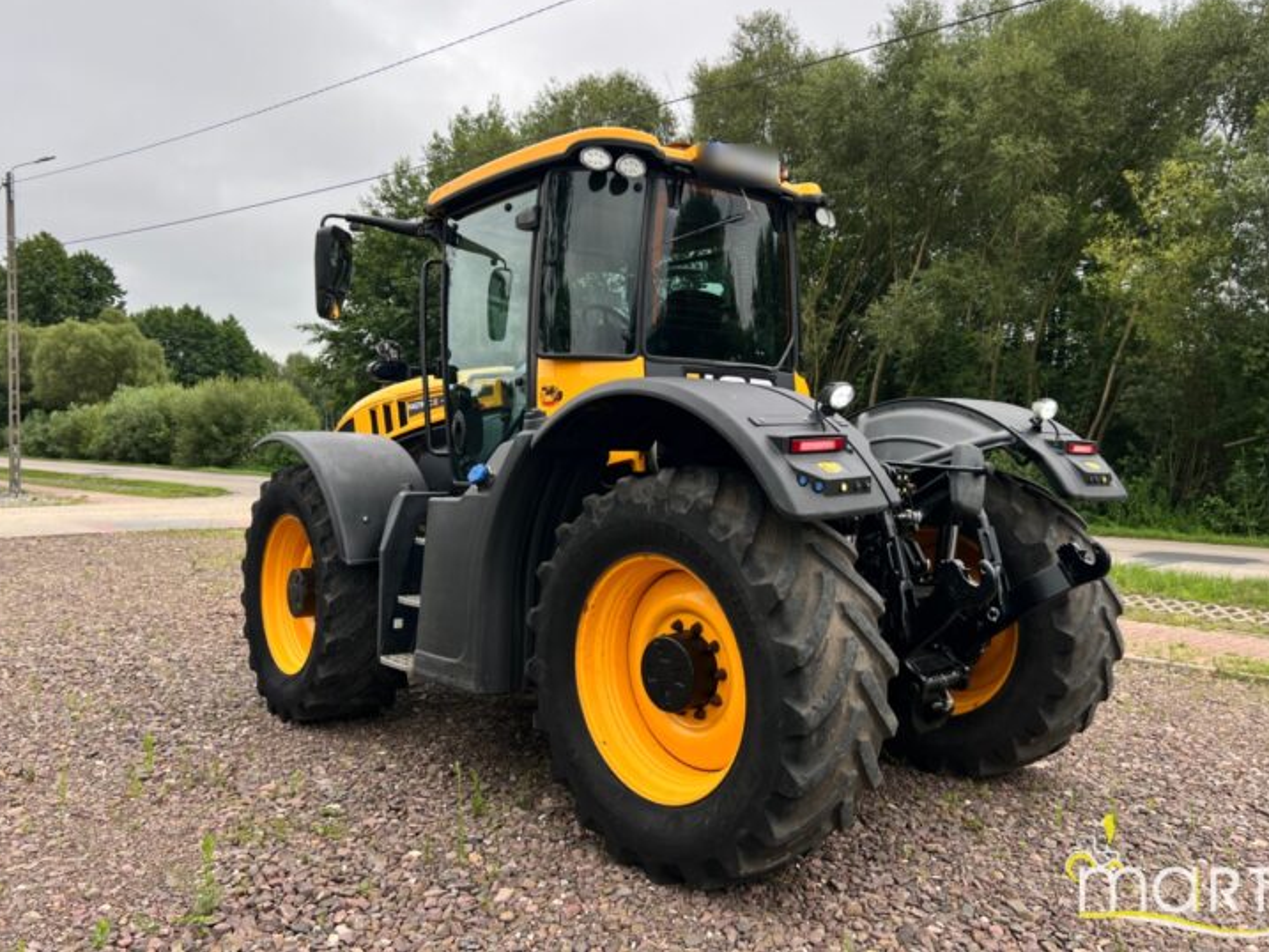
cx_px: 651
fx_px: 1063
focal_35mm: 29
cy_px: 423
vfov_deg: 48.2
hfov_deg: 61.6
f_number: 1.5
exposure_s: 1/601
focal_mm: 5.7
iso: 50
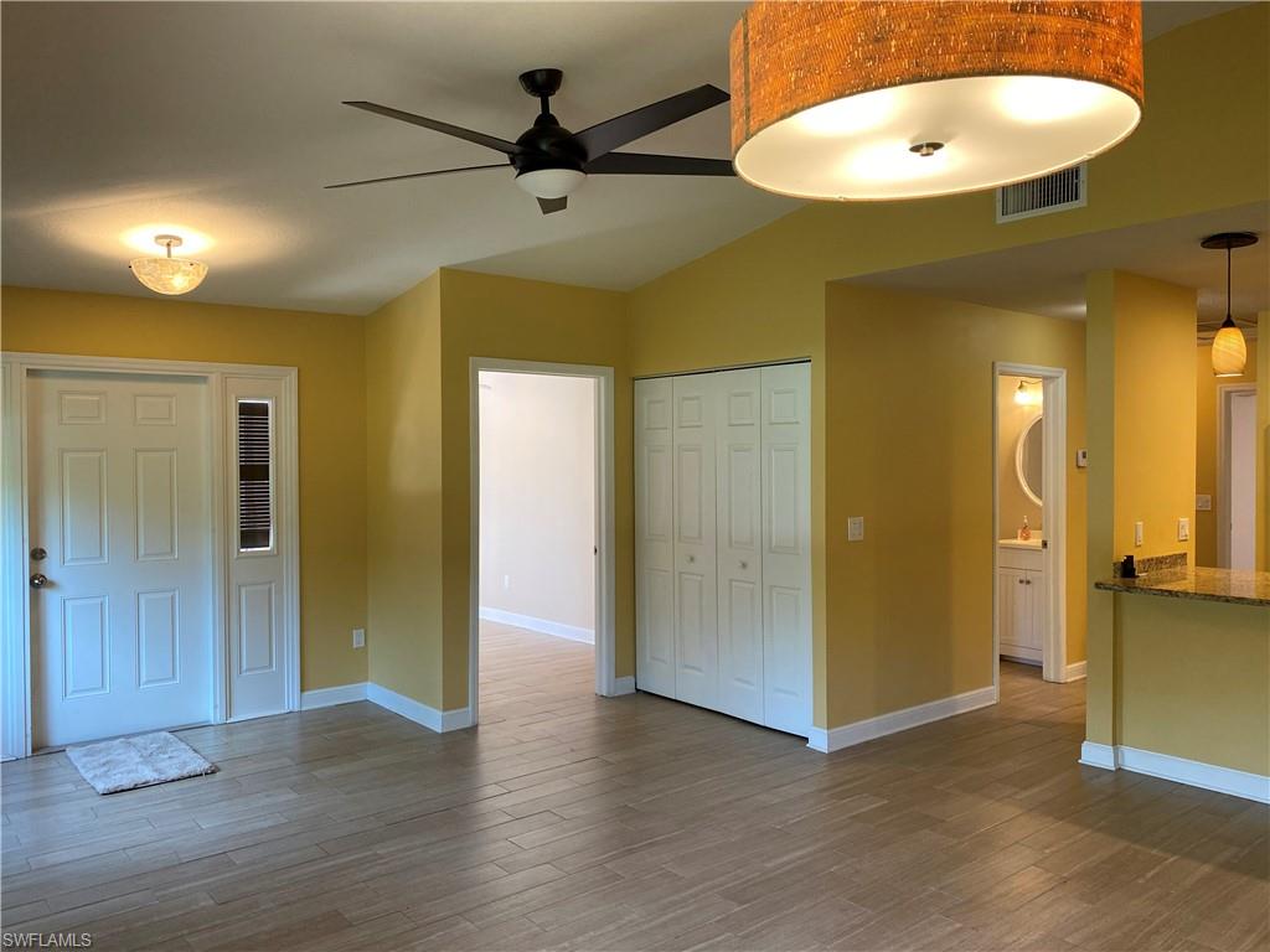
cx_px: 635
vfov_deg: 53.1
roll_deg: -0.4
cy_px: 476
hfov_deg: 67.3
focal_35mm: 26
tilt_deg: -1.0
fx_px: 954
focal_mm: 4.25
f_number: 1.8
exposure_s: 1/120
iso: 125
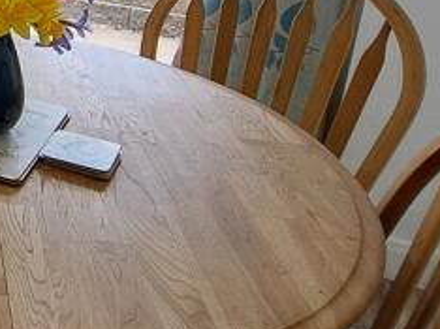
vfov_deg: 24.1
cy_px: -23
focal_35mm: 57
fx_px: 724
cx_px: -327
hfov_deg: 22.3
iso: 50
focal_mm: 1.74
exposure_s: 1/50
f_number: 2.2
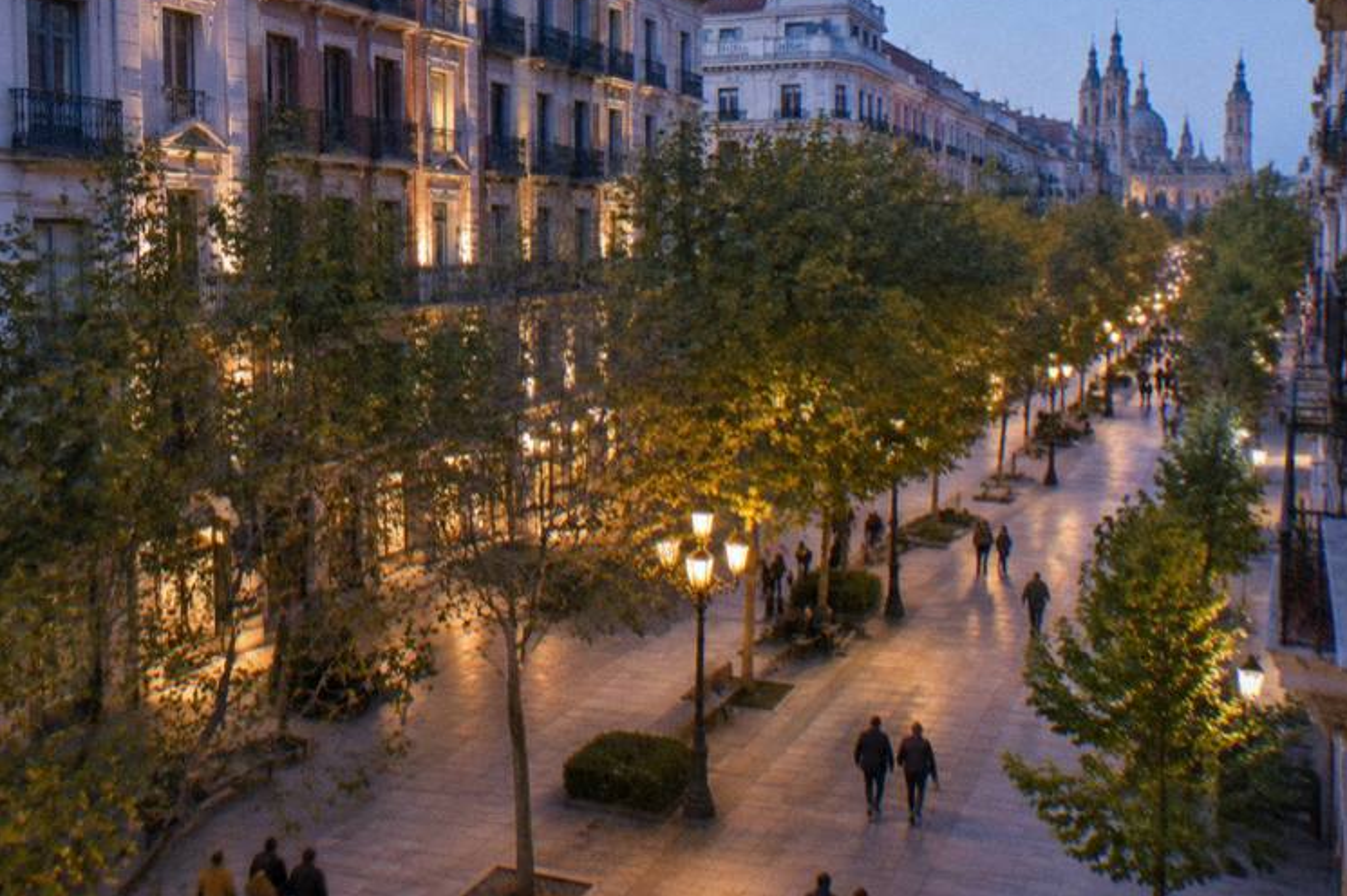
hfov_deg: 41.9
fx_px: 1758
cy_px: 401
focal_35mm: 47
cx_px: 640
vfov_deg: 28.6
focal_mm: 35
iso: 800
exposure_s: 1/160
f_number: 10
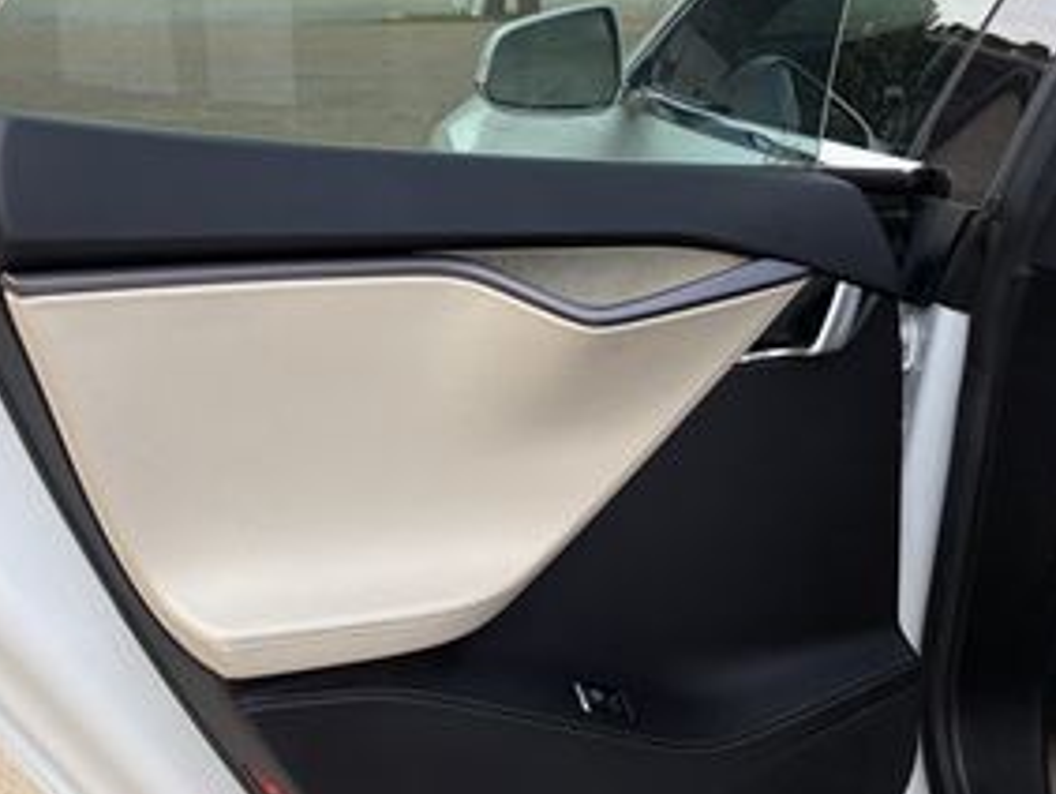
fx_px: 1801
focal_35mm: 59
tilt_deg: -13.8
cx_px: 322
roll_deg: +2.0
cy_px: 315
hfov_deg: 32.3
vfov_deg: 24.8
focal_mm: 5.96
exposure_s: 1/515
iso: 50
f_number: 1.6
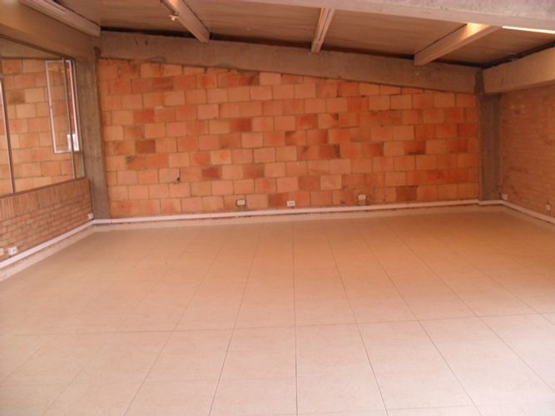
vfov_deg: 40.7
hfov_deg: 52.6
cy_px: 208
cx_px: 278
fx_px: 561
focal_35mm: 35
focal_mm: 6.3
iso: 160
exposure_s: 1/30
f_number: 3
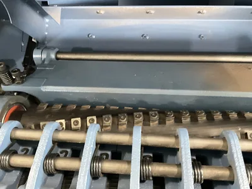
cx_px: 126
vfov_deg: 48.2
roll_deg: +2.9
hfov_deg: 61.7
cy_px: 94
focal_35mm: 29
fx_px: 211
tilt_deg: -41.8
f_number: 1.8
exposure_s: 1/30
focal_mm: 3
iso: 400
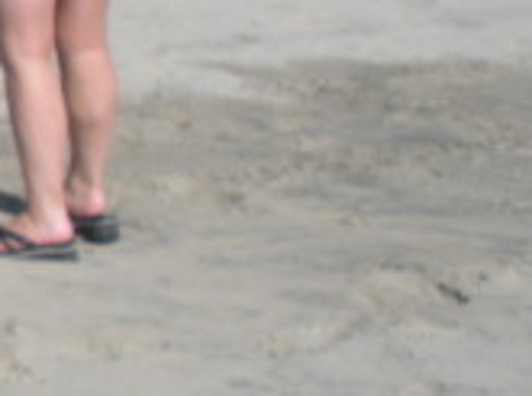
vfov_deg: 8.3
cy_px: -119
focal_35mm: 175
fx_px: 2684
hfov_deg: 10.2
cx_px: -651
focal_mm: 6.3
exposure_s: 1/452
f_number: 5.6
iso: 64
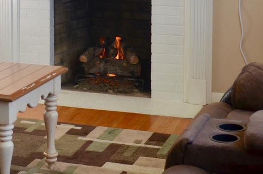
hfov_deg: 20.0
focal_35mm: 101
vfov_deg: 13.1
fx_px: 736
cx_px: 40
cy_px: -41
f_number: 5.6
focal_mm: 18
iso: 360
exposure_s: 1/125
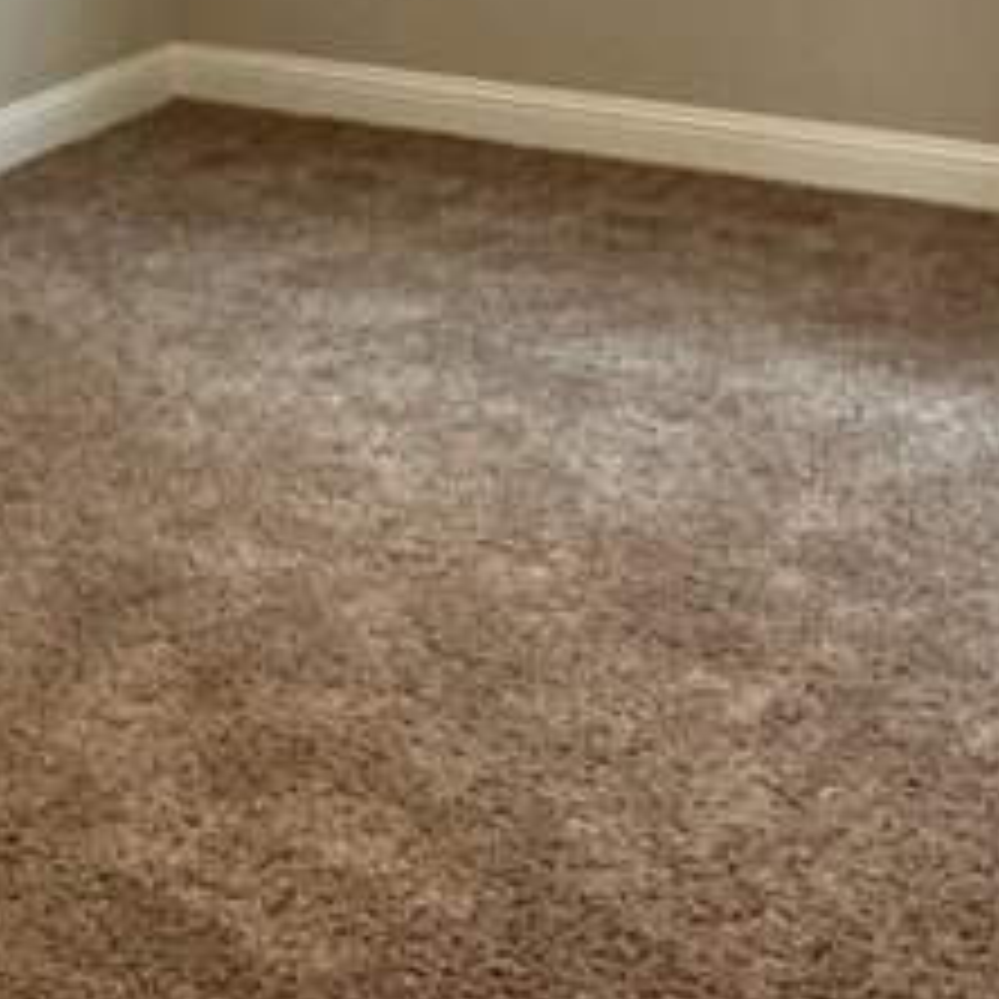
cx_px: 405
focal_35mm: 74
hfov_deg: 23.3
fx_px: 2416
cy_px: 252
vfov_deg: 23.1
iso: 200
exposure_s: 1/40
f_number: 1.8
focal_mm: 3
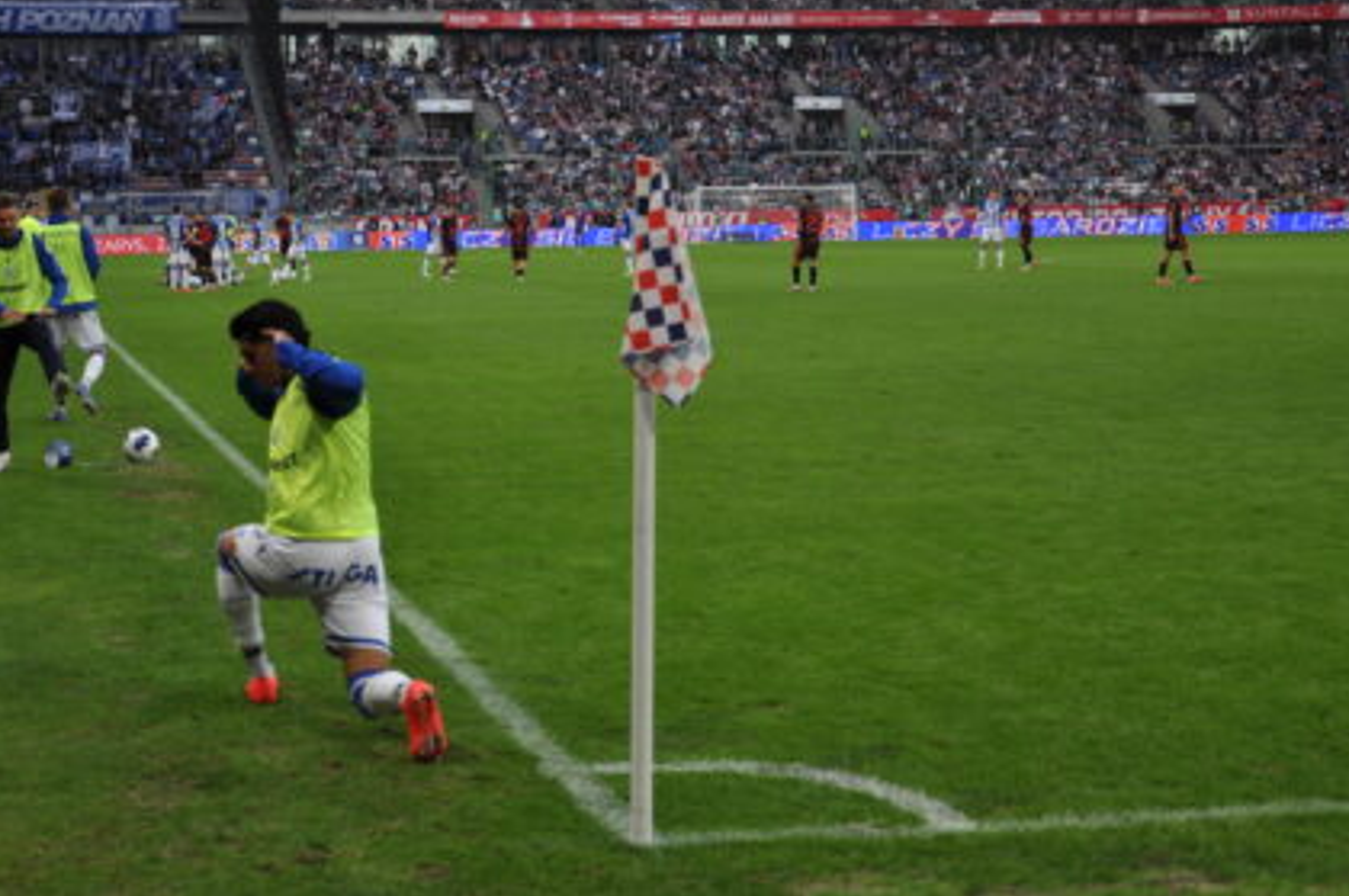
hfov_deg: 28.4
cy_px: 275
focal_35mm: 71
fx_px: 2657
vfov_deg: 19.1
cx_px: 516
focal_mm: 34
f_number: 4.2
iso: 250
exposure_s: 1/250
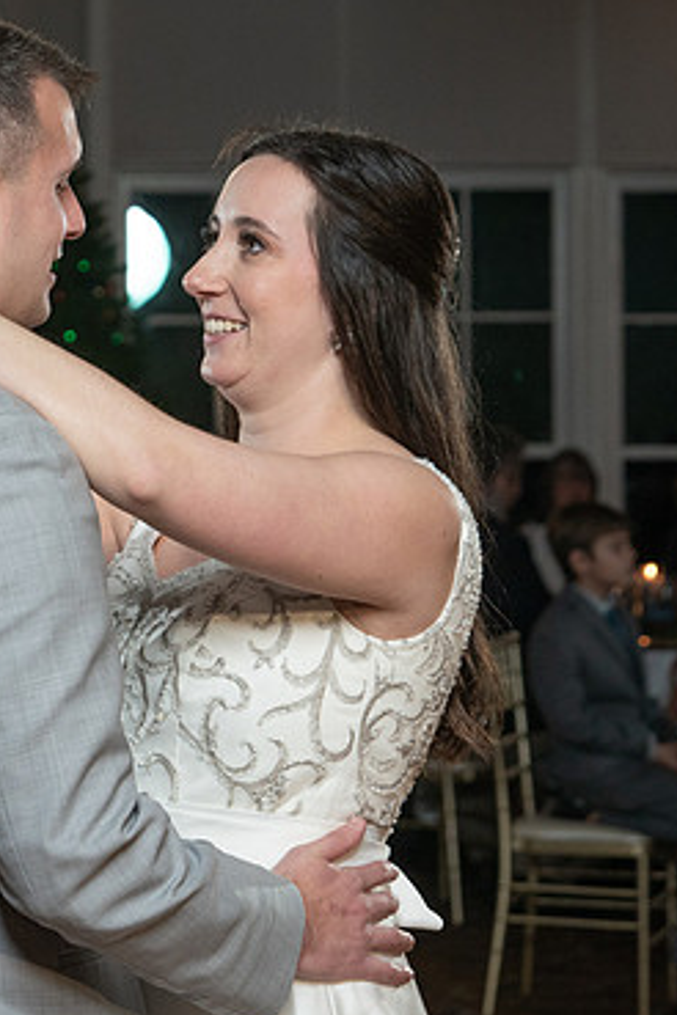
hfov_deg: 11.1
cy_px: 481
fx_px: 3441
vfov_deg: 16.8
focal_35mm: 122
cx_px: -22
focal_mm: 70
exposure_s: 1/200
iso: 2000
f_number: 5.6
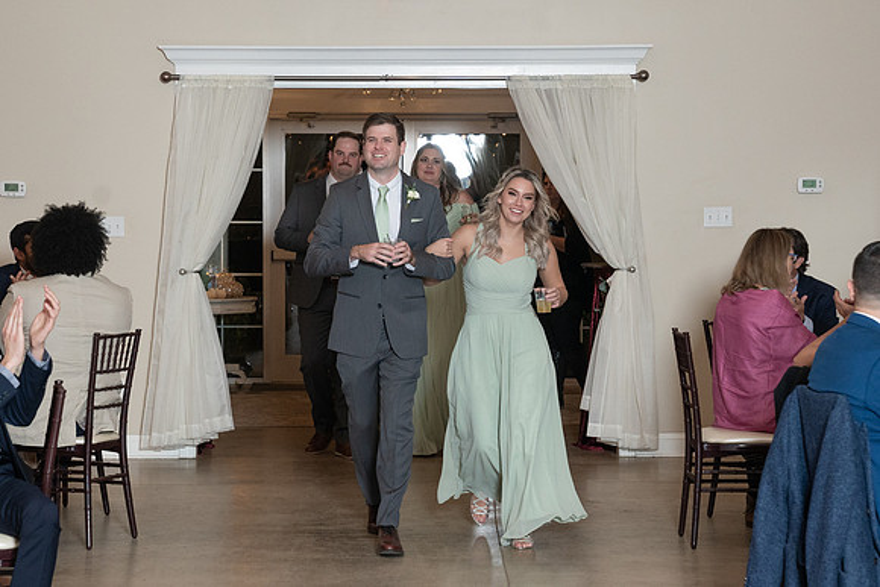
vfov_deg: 13.8
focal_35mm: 100
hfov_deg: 20.5
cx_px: 415
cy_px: 321
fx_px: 2434
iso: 2000
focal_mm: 70
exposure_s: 1/200
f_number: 5.6
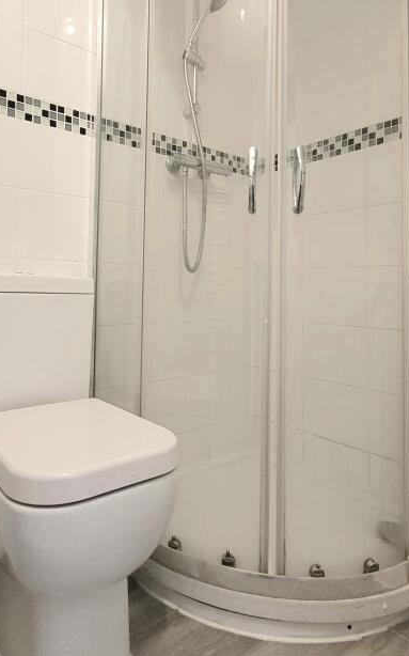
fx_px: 411
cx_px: 166
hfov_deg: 52.6
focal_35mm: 23
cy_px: 274
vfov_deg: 76.6
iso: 500
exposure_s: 1/33
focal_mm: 1.74
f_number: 2.2
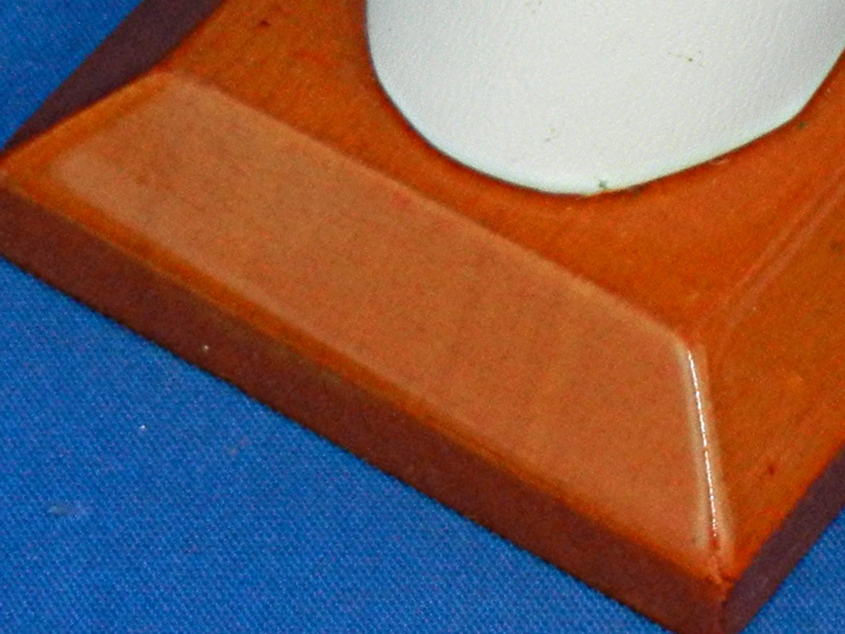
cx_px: 759
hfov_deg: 6.6
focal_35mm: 298
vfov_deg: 5.0
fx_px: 7274
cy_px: -288
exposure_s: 1/30
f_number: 4.4
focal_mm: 16
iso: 442
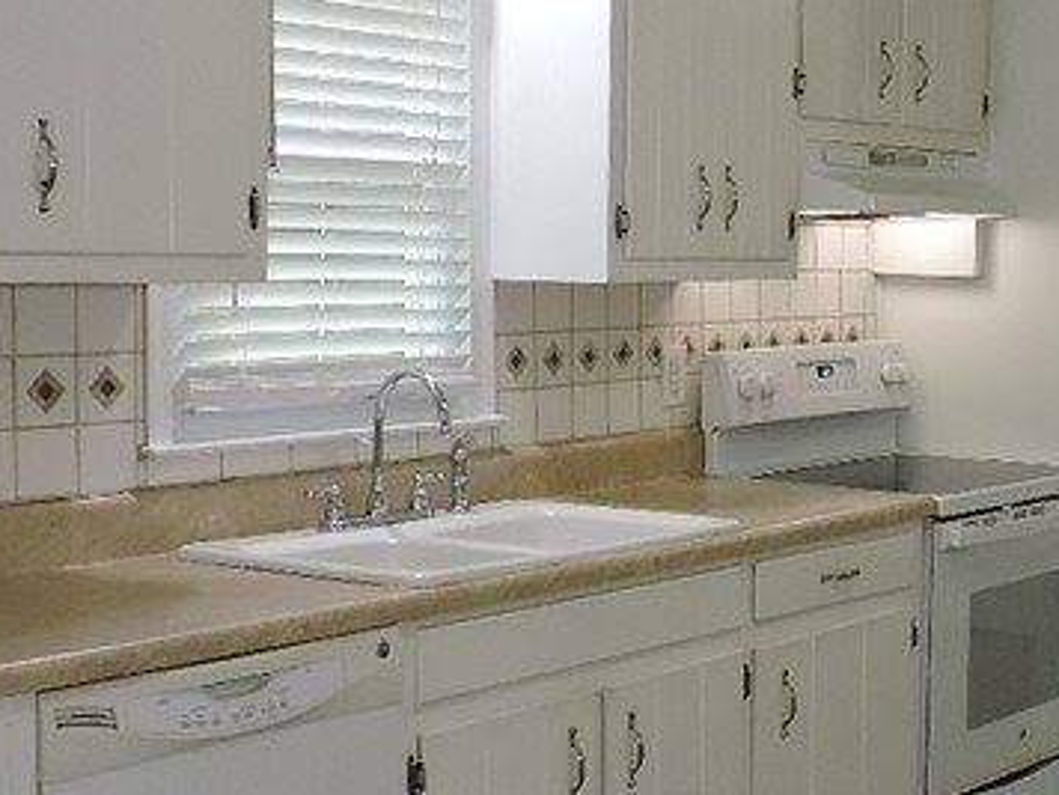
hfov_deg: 27.1
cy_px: 369
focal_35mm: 69
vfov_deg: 21.3
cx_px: 973
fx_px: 2111
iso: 200
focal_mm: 4.3
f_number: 3
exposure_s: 1/40
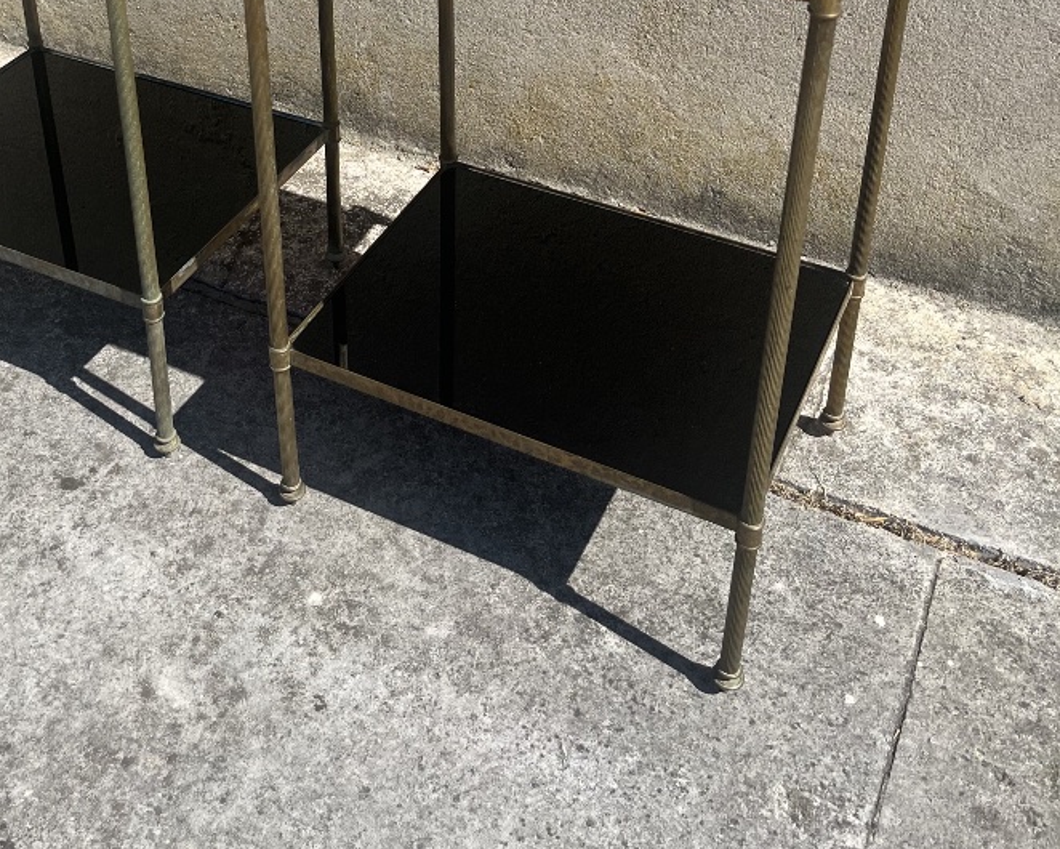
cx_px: 349
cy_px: 5
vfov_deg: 30.5
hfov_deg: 39.8
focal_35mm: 46
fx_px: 1444
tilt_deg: -27.2
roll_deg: +1.5
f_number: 1.6
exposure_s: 1/3215
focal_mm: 5.1
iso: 50
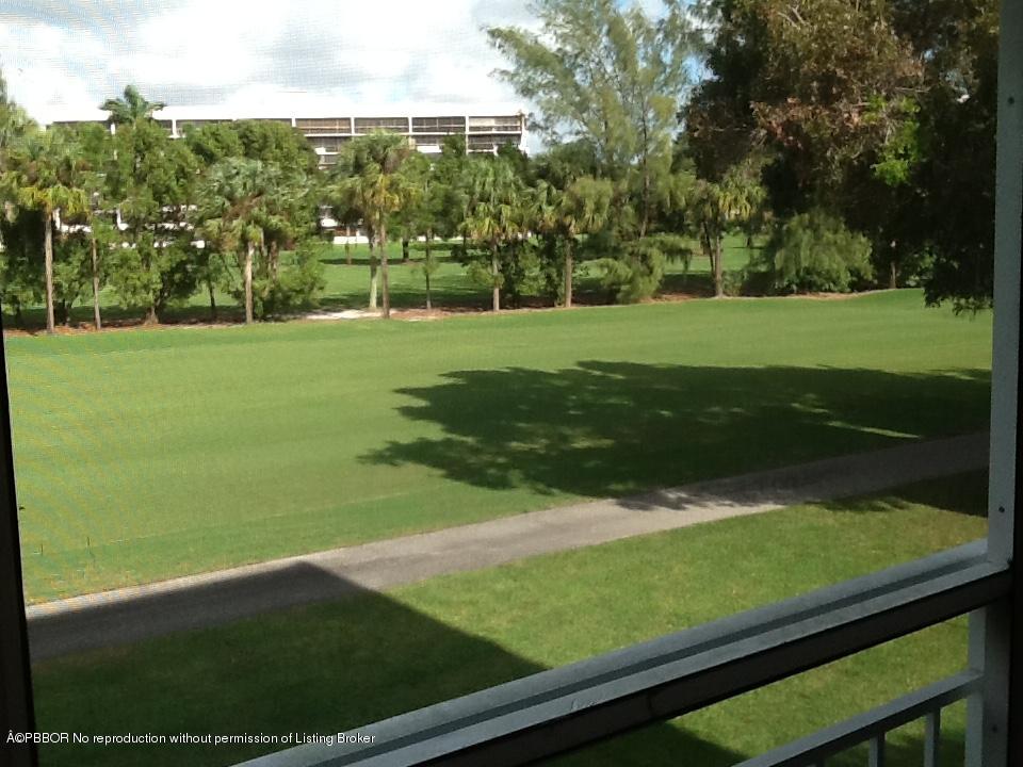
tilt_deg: -9.6
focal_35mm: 44
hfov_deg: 42.9
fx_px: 1300
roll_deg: +1.5
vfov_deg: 32.9
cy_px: 384
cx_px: 512
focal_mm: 2.03
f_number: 2.4
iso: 40
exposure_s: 1/546
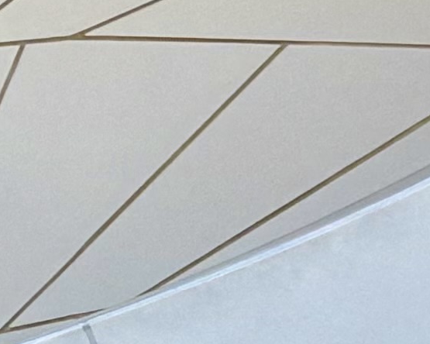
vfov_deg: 5.9
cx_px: -760
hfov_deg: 7.3
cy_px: -721
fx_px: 3067
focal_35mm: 241
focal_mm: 6.76
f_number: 1.78
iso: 80
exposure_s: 1/992
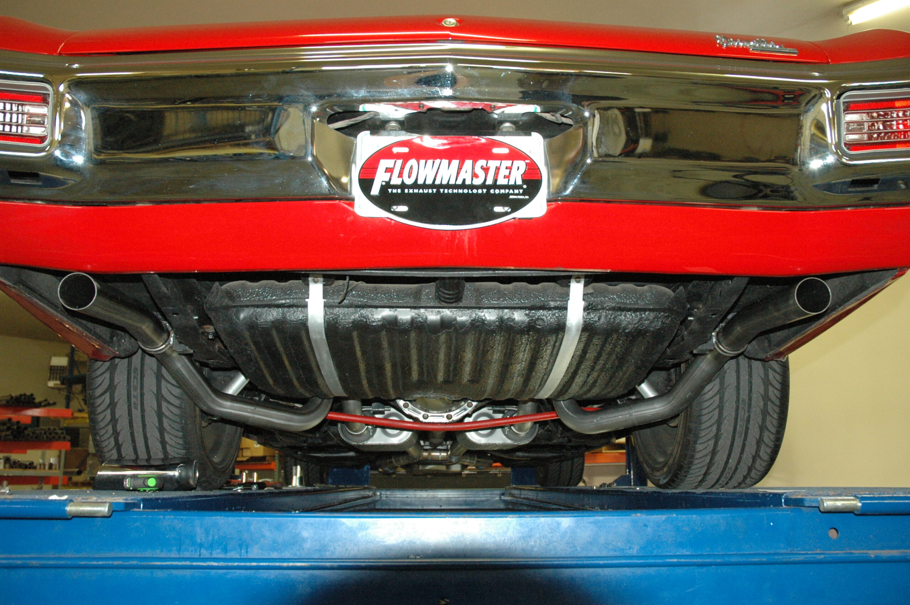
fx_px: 833
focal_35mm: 33
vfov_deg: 39.9
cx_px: 455
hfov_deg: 57.3
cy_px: 302
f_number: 5
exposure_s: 1/60
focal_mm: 22
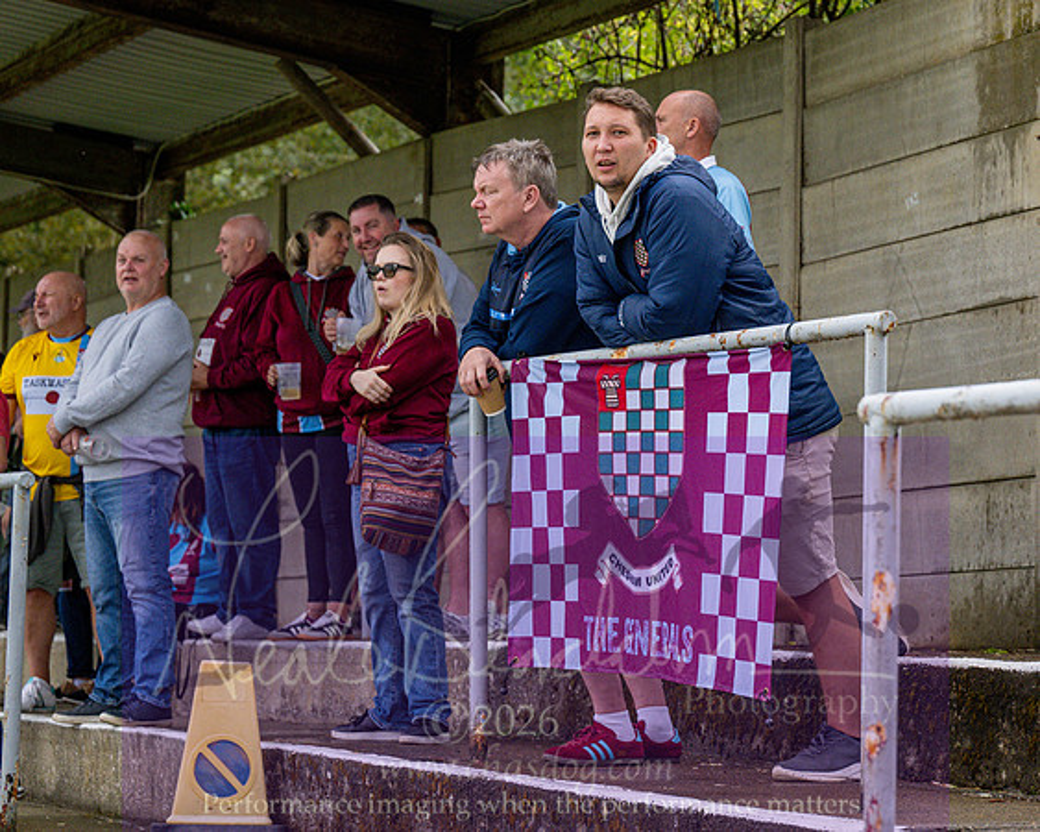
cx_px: 809
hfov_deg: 17.9
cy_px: 312
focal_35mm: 107
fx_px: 3280
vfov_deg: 14.4
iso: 800
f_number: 4
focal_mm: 73
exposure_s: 1/4000
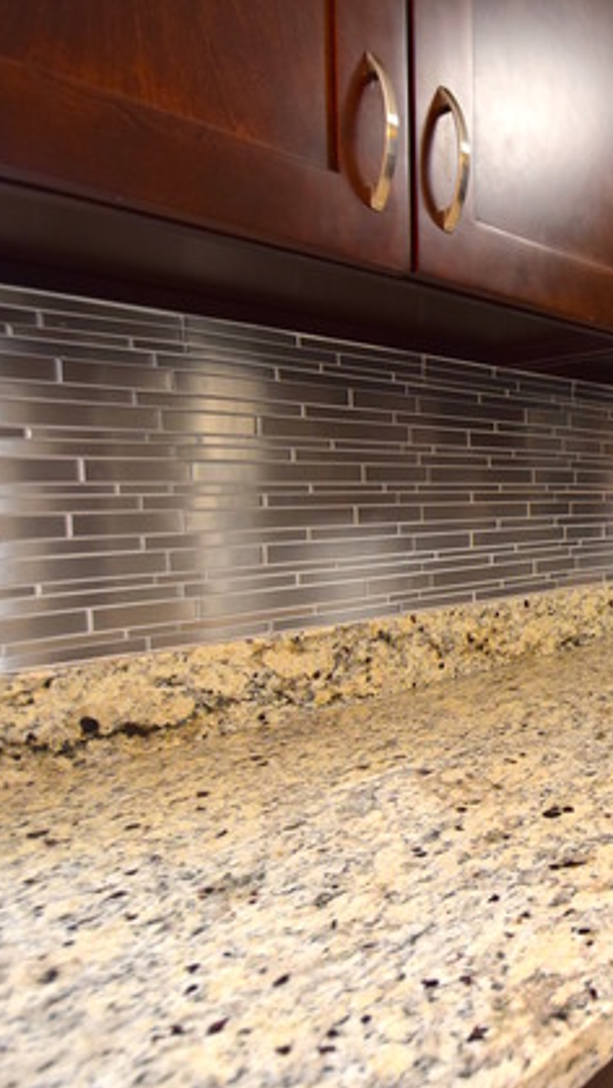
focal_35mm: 24
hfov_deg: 40.0
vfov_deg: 76.3
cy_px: 541
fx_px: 693
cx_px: 652
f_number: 4
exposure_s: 1/60
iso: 640
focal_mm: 10
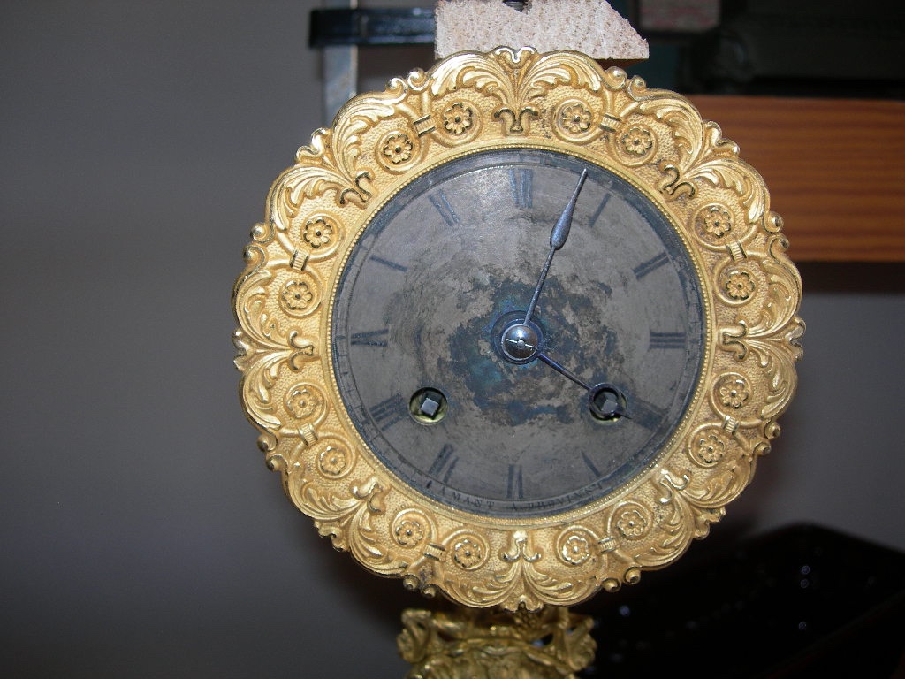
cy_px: 340
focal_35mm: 38
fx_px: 993
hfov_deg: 49.0
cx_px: 452
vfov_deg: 37.7
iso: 50
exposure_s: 1/60.1
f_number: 2.8
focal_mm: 7.8
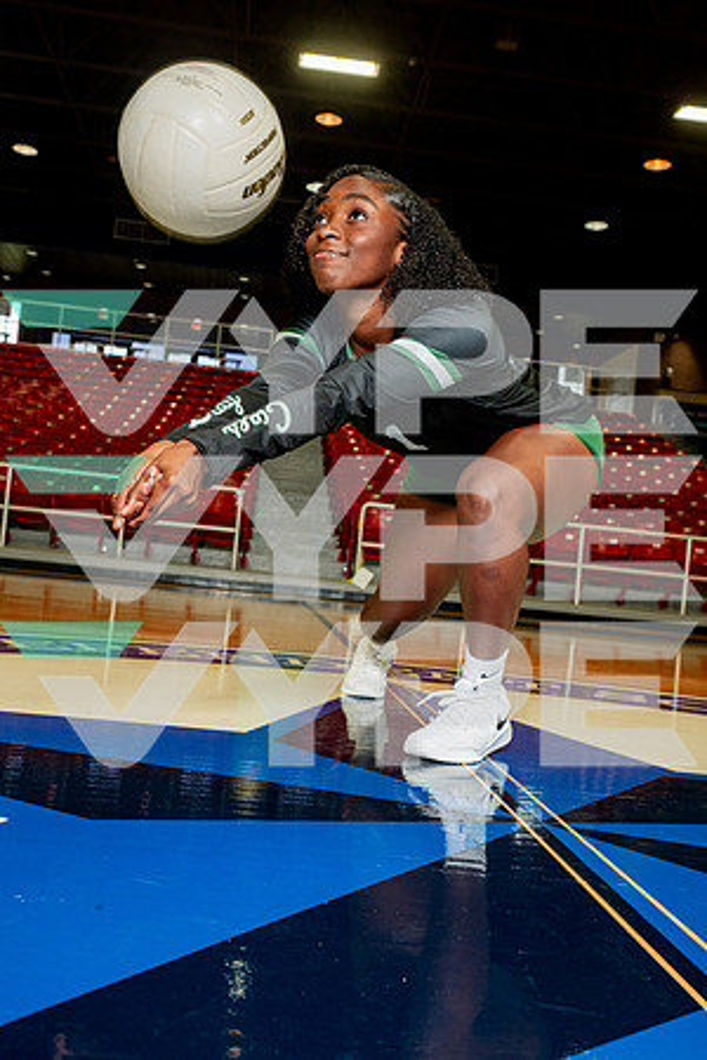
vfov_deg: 50.7
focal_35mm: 38
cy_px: 530
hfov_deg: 35.1
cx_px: 354
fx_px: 1119
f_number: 7.1
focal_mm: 38
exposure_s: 1/200
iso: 800
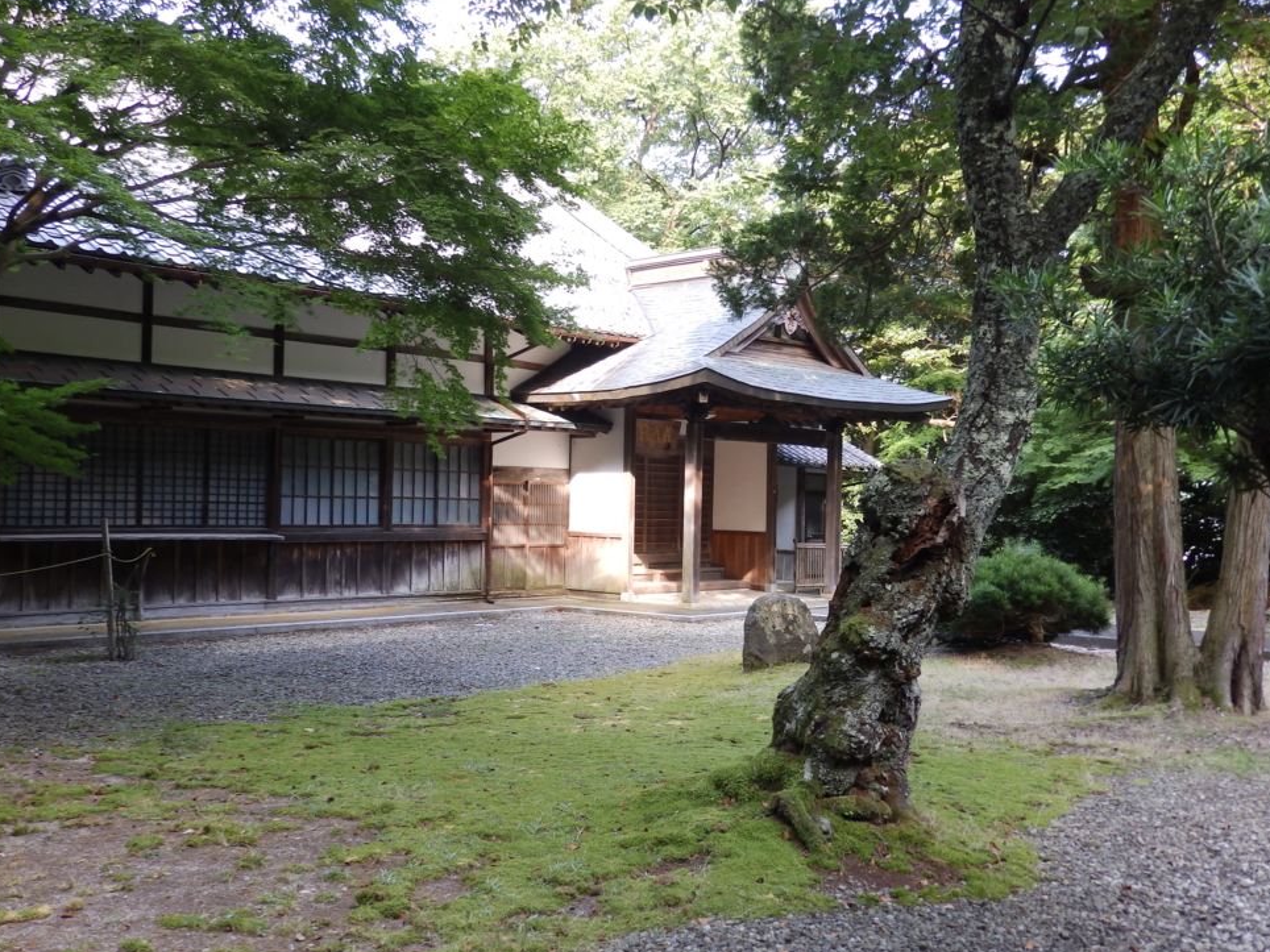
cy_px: 485
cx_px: 647
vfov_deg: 41.8
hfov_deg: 54.0
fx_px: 1247
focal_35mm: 34
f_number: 3.7
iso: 100
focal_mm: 5.7
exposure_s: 1/30
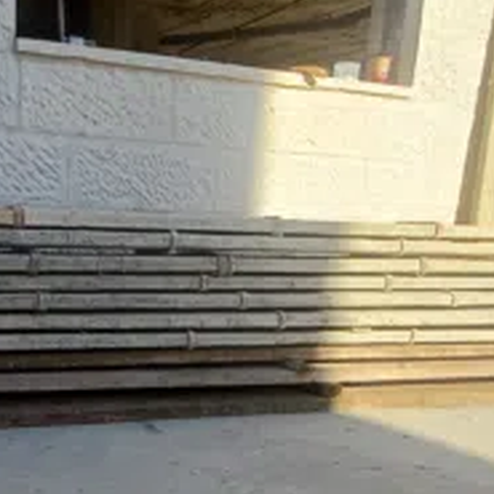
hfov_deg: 33.7
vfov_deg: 33.4
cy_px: 414
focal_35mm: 49
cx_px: 104
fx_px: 791
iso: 40
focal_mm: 1.64
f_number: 2.2
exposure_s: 1/754
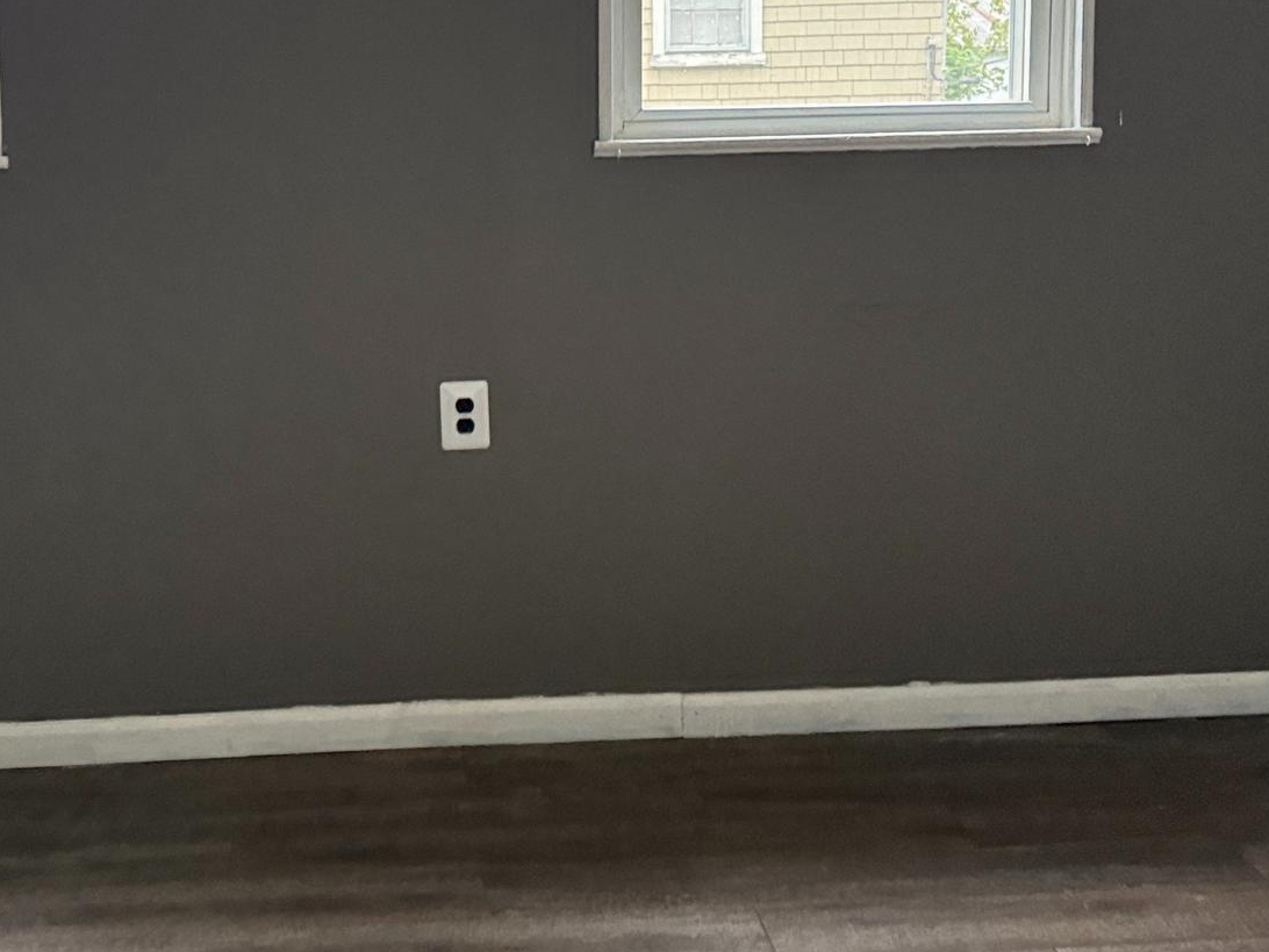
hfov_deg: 41.6
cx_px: 445
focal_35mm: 45
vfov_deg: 31.6
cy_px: 229
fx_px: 1650
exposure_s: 1/46
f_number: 1.78
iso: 800
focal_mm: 6.76
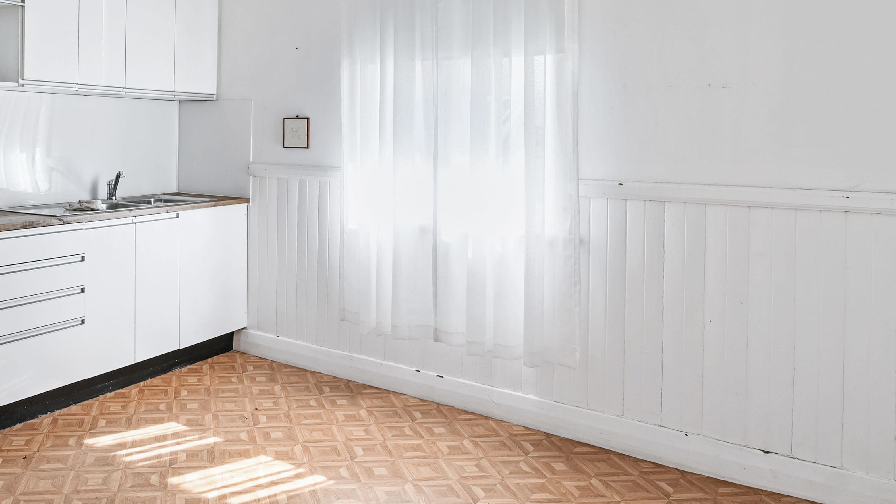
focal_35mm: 28
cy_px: 151
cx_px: 268
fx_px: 665
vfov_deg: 40.7
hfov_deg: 65.3
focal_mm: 14
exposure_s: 1/8
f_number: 5.6
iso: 100
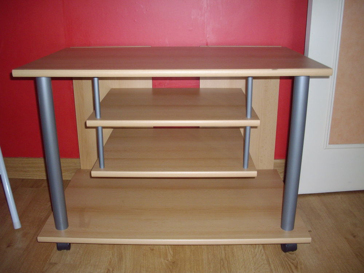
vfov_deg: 38.7
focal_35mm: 37
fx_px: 389
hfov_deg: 50.1
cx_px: 182
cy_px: 136
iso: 160
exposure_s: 1/50
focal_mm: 6.2
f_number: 2.8
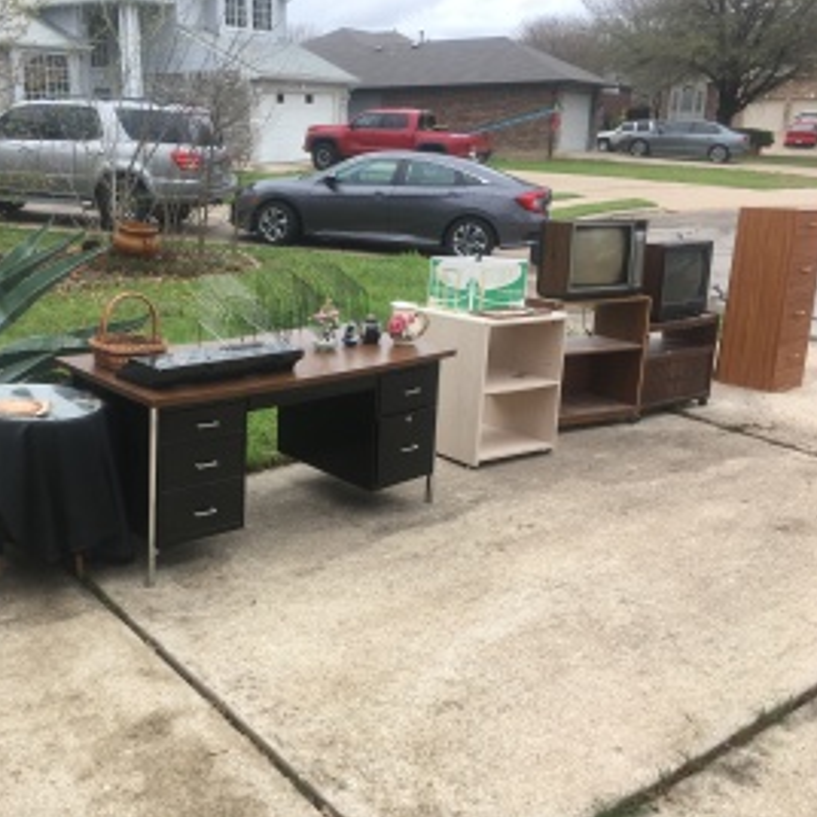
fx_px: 935
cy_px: 402
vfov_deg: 47.2
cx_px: 280
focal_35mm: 35
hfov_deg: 46.6
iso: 25
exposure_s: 1/578
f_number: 2.2
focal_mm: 4.15
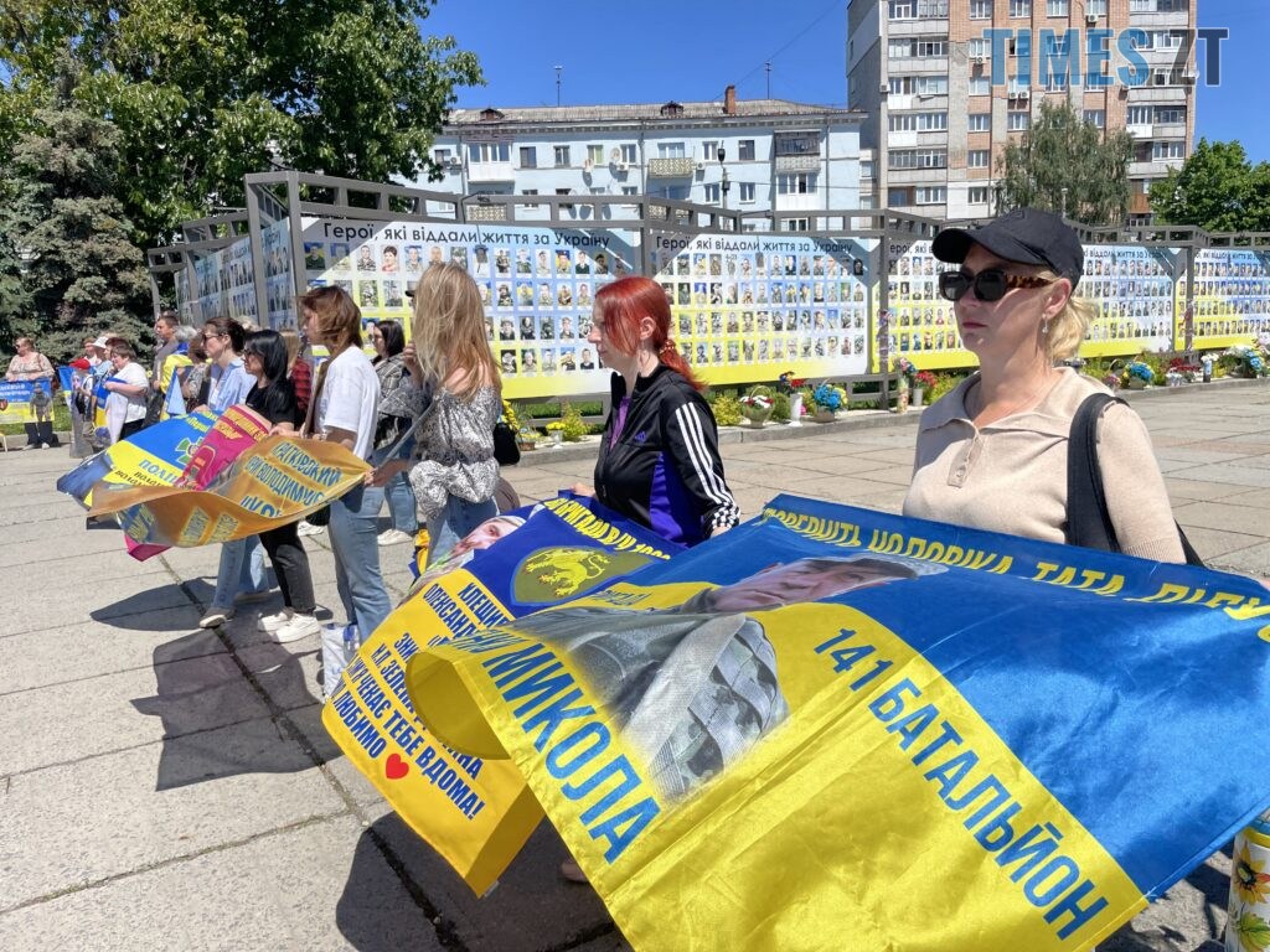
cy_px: 476
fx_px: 954
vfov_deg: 53.1
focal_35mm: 26
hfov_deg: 67.3
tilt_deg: -7.4
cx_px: 635
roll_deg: +2.3
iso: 50
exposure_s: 1/5291
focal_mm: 4.2
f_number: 1.6
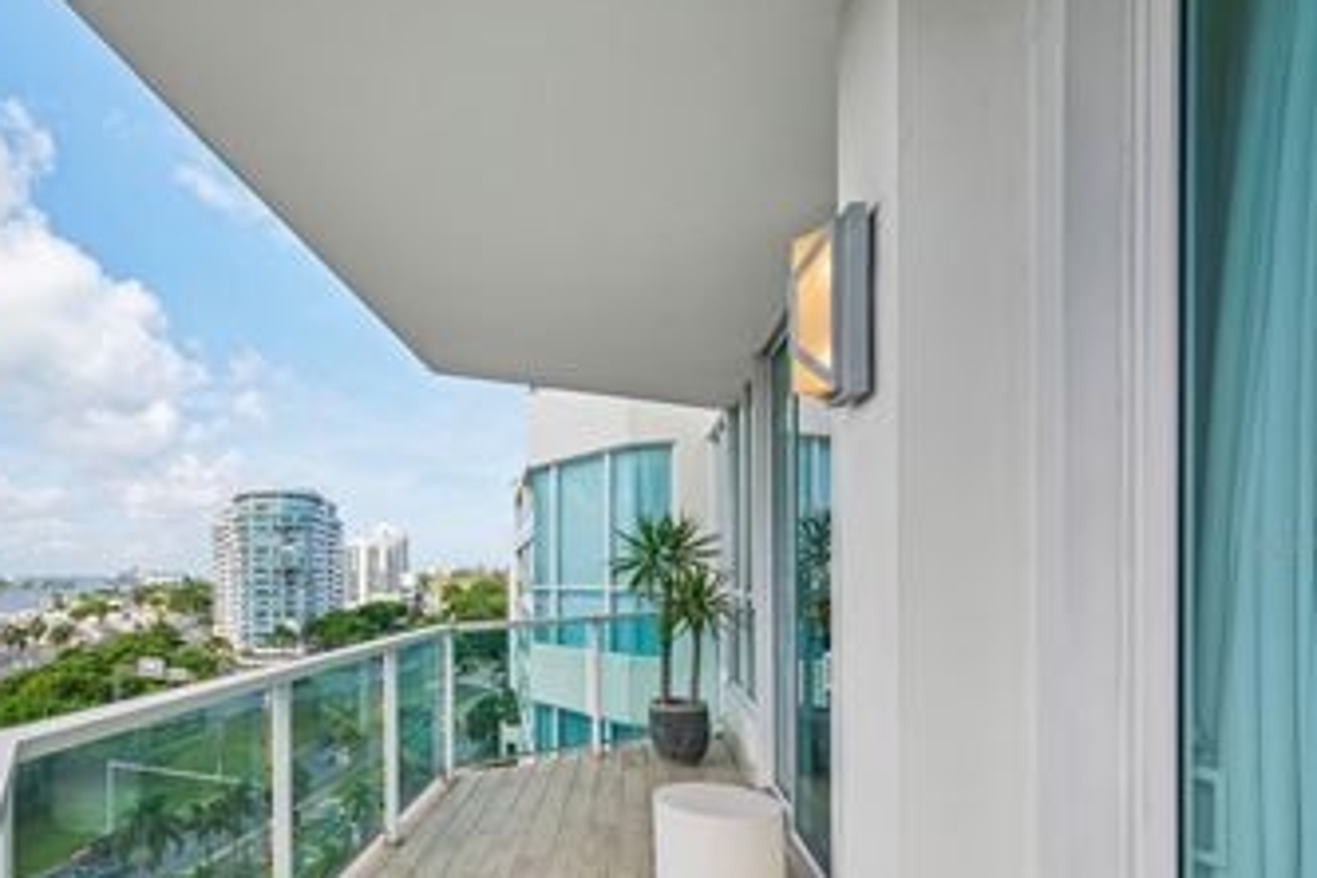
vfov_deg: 66.5
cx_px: 364
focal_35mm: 18
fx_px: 658
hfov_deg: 84.3
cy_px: 544
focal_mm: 12
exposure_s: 1/750
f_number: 11
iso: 1600
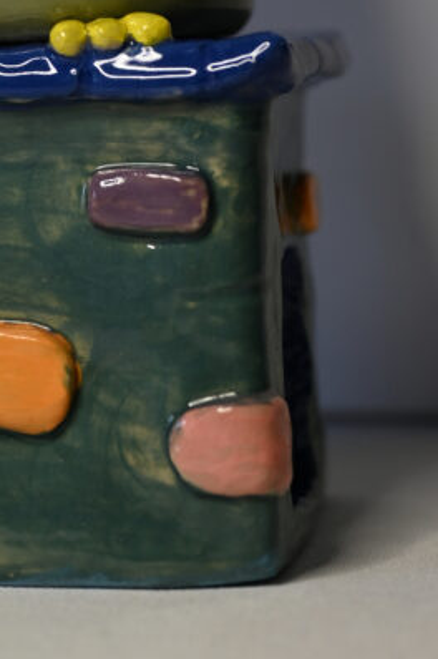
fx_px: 2358
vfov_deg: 15.3
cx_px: 21
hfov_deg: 10.5
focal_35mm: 129
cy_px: -163
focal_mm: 50
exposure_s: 1/125
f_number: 2.8
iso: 500
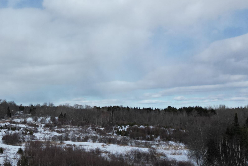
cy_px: 107
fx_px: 324
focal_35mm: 47
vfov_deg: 28.5
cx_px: 44
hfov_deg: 40.0
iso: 110
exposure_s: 1/4000
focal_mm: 6.72
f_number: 1.7
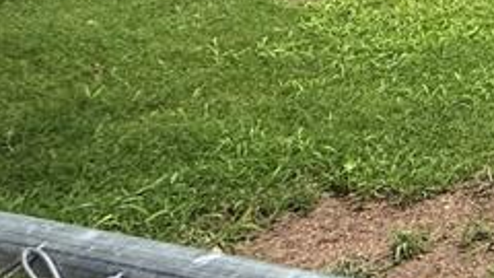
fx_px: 851
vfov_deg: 16.1
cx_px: 980
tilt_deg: -4.4
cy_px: -198
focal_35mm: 65
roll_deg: -4.0
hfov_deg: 19.3
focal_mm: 2.22
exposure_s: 1/1613
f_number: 2.2
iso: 64
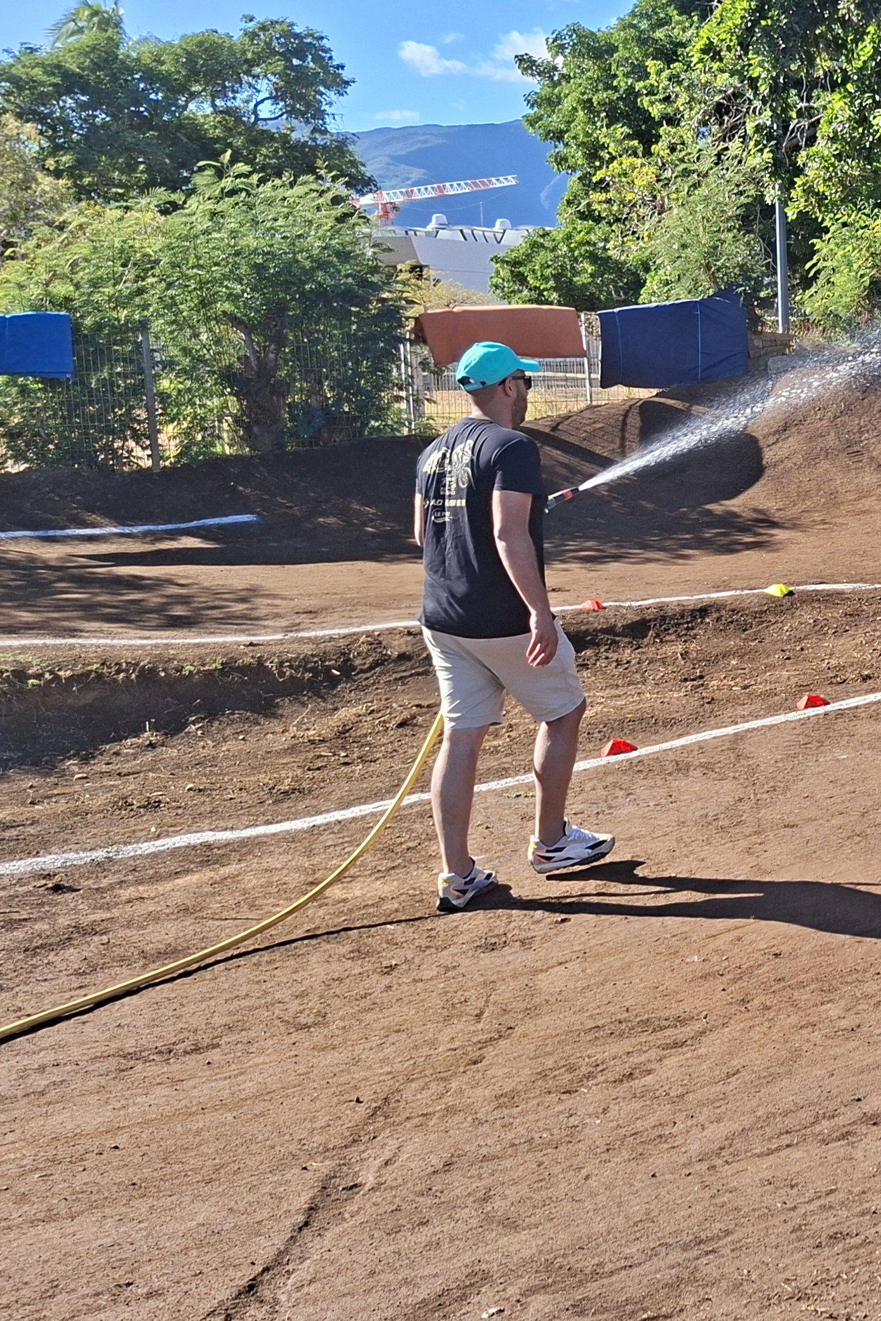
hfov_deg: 25.7
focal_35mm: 46
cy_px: 551
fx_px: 1688
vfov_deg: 42.6
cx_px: 1104
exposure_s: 1/1116
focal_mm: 5.54
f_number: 1.8
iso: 50
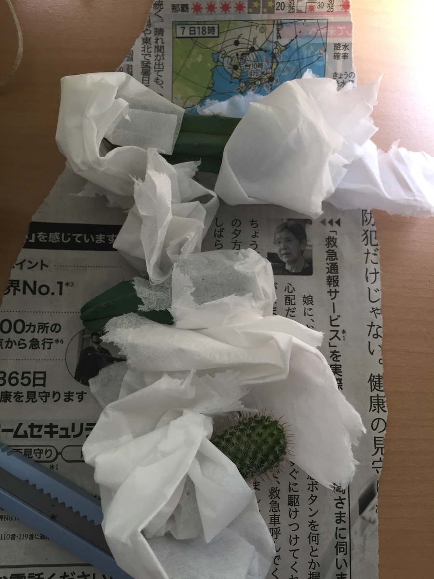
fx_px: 485
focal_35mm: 29
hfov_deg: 48.2
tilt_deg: -80.5
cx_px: 217
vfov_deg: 61.7
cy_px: 290
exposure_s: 1/40
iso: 32
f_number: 2.2
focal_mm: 4.15
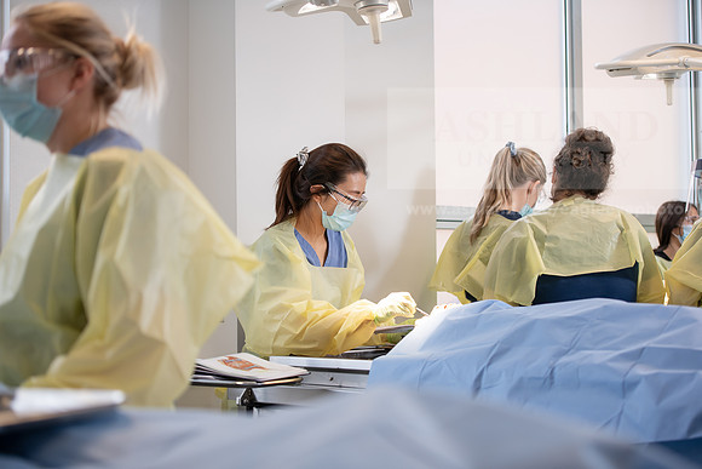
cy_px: 234
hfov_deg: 28.8
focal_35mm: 70
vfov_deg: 19.5
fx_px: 1365
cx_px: 351
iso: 250
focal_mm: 70
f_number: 2.8
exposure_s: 1/200
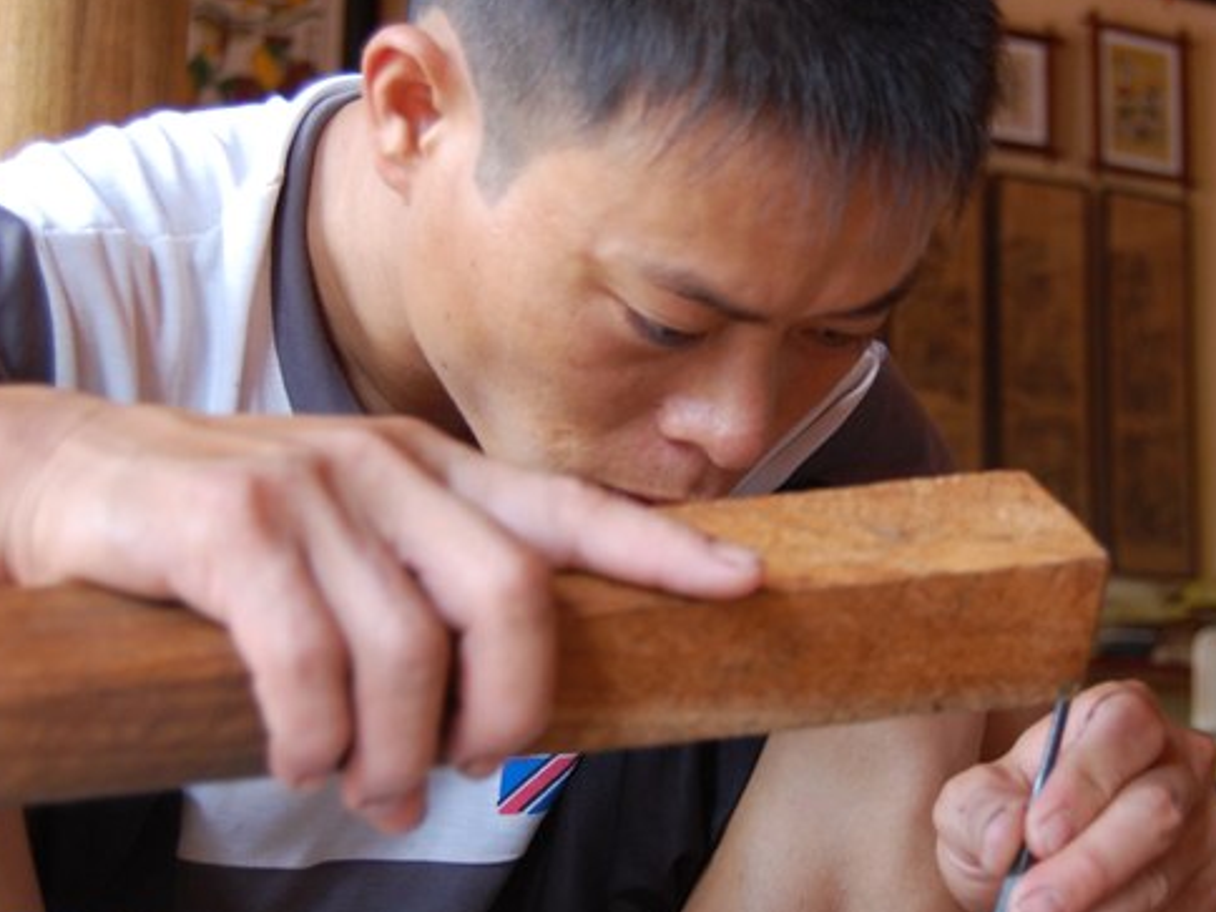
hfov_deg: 24.1
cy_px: 392
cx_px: 688
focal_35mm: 81
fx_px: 2845
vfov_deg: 18.2
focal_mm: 34
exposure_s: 1/50
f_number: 4.5
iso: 400
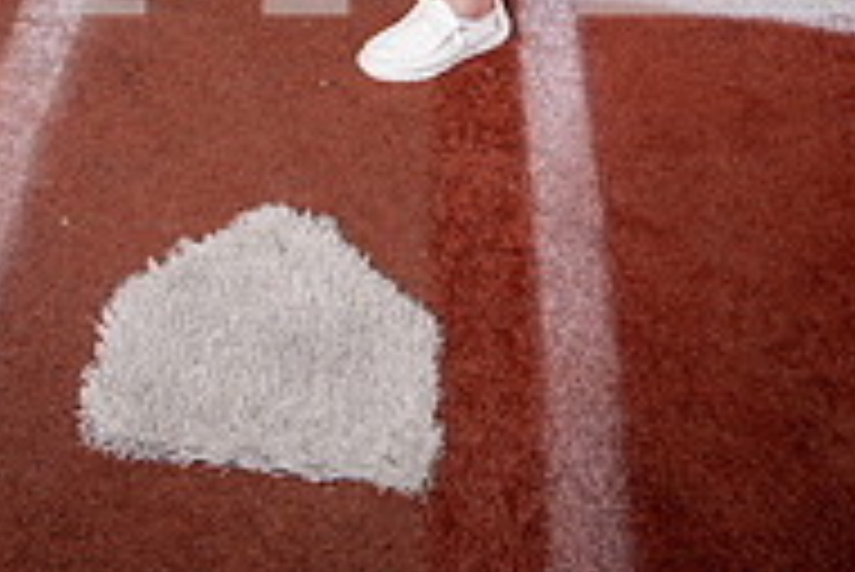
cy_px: -437
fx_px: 1687
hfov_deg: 28.1
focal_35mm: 71
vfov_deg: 16.3
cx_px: 220
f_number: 8
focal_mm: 30
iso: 100
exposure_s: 1/250
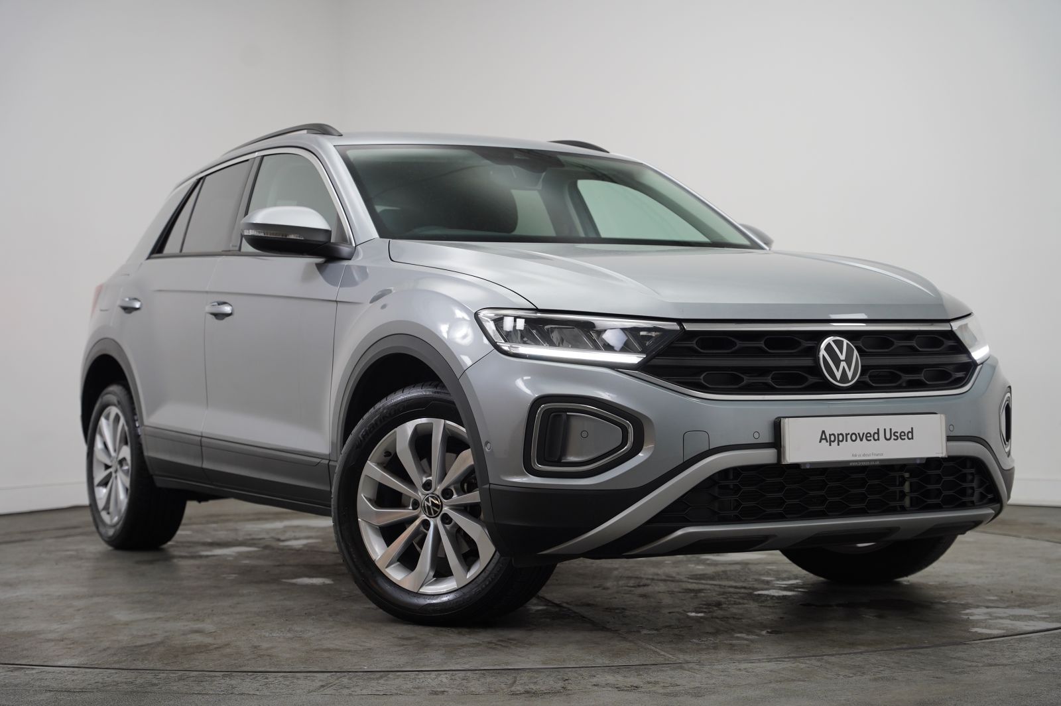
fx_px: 1743
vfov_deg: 22.9
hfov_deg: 33.9
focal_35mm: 59
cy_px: 353
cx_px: 530
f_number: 4
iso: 1000
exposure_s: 1/160
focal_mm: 59.2
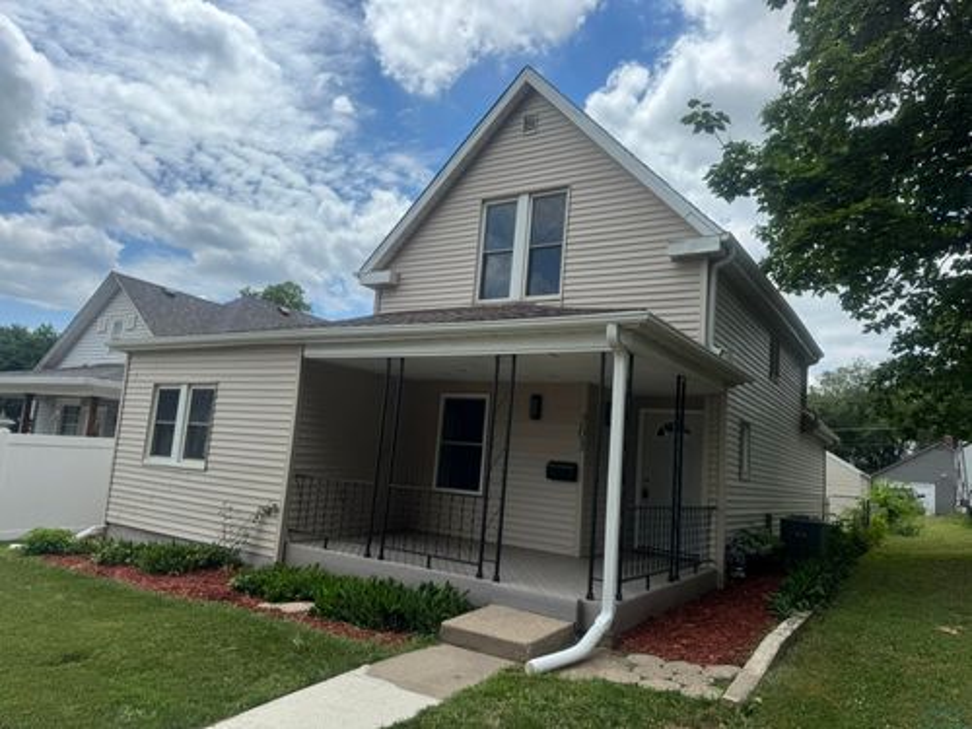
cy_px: 364
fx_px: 674
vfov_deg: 56.8
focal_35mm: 24
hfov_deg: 71.6
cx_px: 486
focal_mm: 6.76
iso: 80
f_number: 1.78
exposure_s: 1/6410
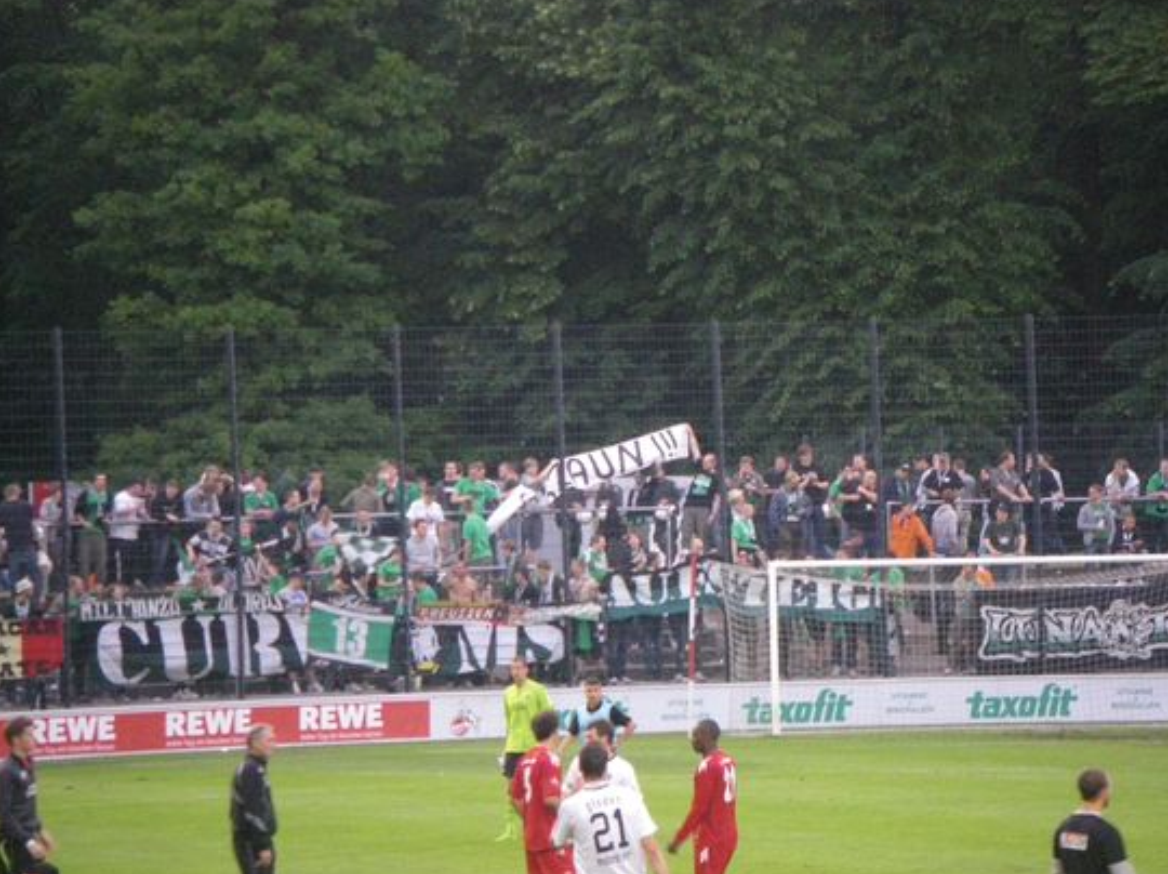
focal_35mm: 243
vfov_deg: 6.1
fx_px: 8192
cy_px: 447
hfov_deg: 8.2
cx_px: 610
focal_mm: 37.9
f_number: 4.8
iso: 800
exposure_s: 1/50
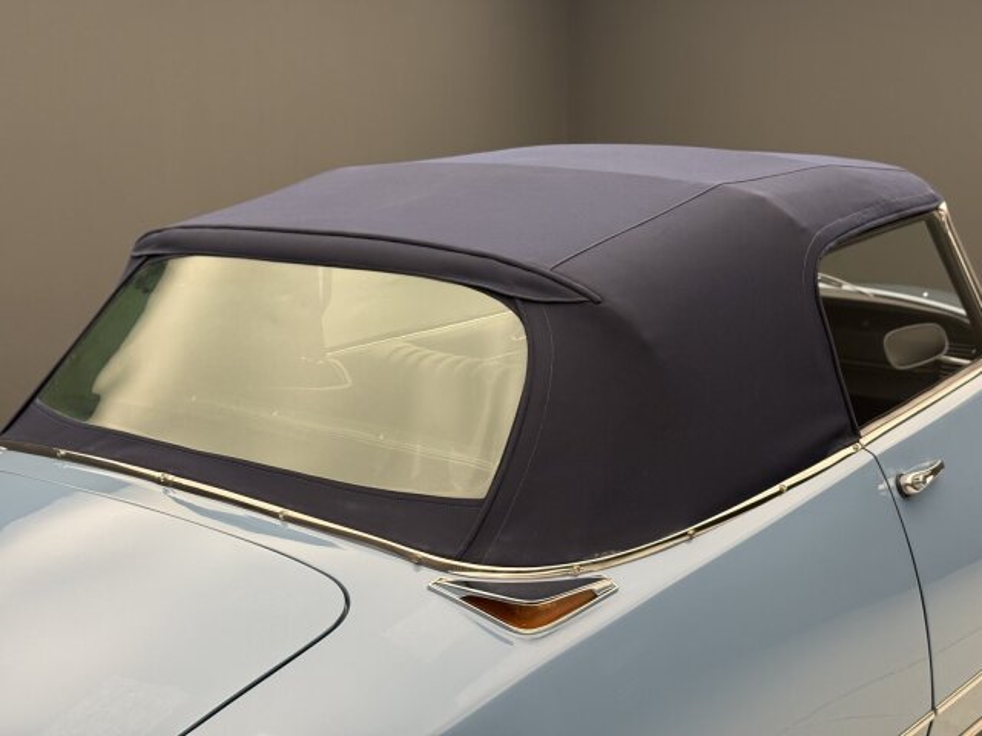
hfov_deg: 39.7
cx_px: 491
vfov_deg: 30.3
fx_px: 1362
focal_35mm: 48
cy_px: 368
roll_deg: +0.6
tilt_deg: -10.8
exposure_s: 1/98
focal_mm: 6.76
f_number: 1.78
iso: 320
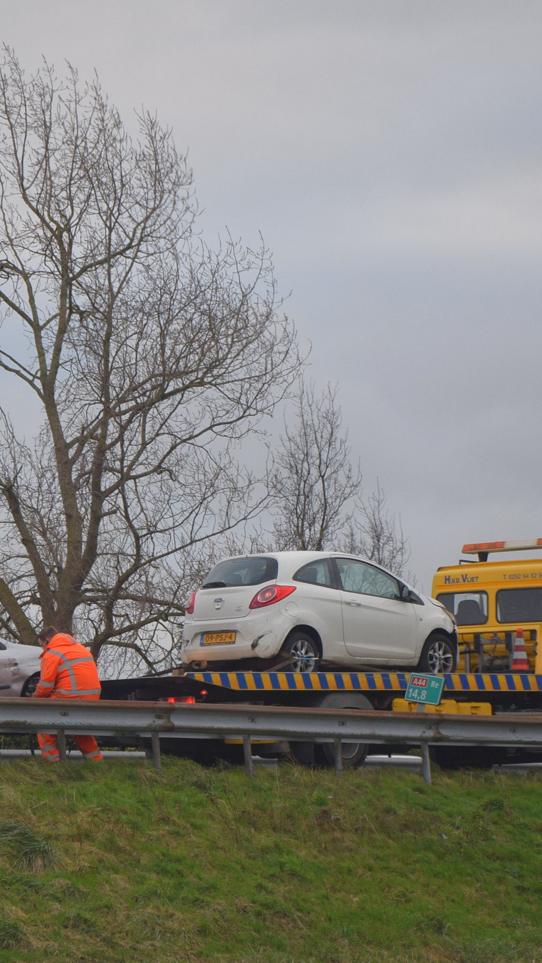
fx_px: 5414
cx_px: 142
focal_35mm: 212
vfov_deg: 10.2
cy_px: 482
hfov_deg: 5.7
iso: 400
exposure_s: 1/160
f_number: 6.3
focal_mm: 90
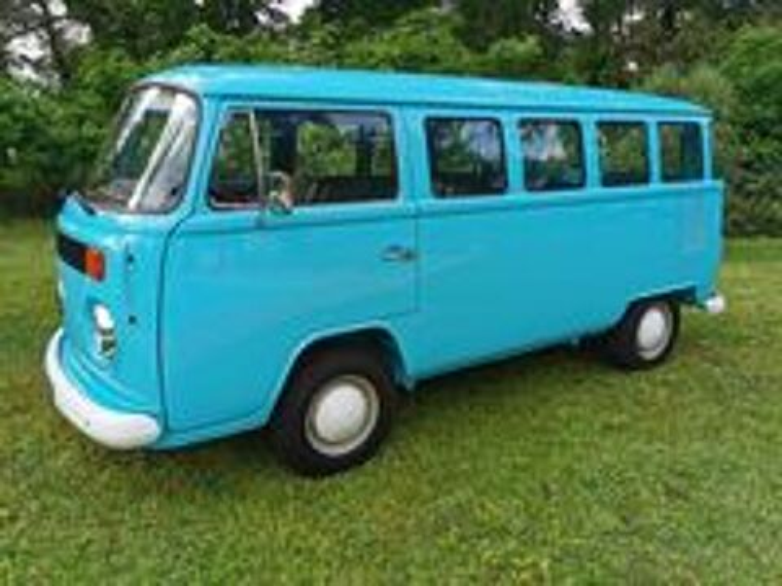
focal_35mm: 27
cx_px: 391
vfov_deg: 51.4
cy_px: 293
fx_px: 610
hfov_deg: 65.3
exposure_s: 1/940
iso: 50
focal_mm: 5.56
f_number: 1.6
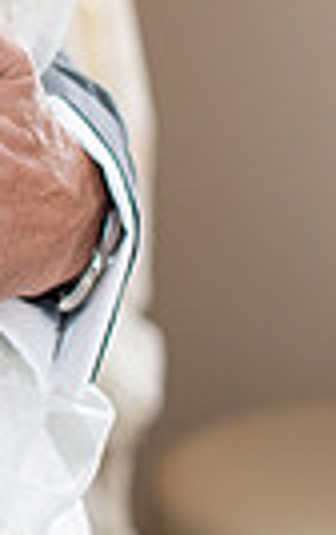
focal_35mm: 265
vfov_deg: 7.8
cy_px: -103
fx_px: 3874
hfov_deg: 4.8
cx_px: -535
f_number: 2.5
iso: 200
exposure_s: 1/100
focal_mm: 35
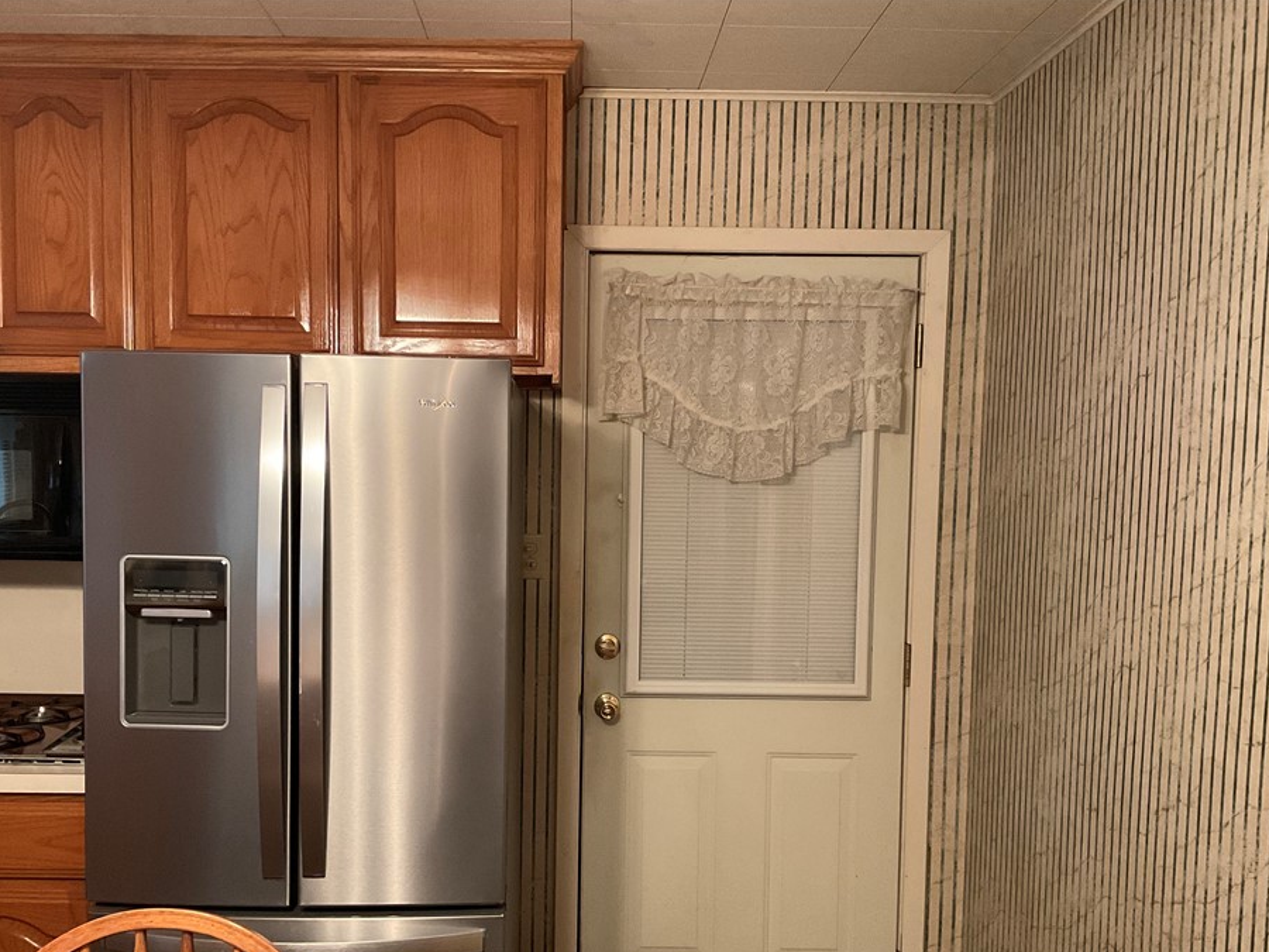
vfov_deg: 42.9
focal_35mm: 33
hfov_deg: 55.3
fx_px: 1210
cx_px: 584
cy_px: 539
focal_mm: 3
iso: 320
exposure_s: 1/40
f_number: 1.8
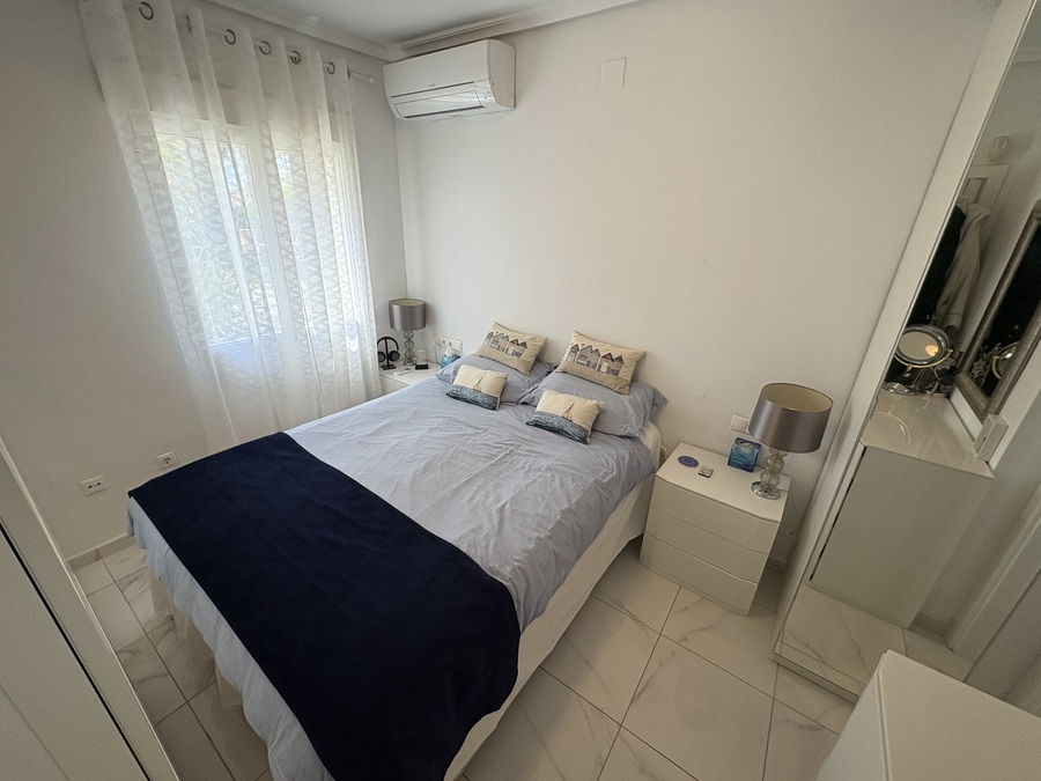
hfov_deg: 102.1
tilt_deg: -22.4
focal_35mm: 14
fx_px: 421
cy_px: 390
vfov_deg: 85.7
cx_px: 520
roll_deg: -1.8
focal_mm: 2.22
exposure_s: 1/167
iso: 100
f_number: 2.2
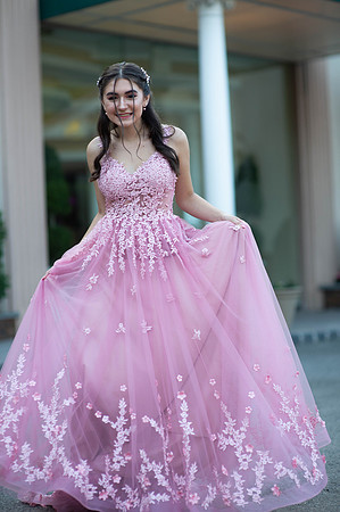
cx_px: 170
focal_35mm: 85
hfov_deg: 16.0
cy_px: 256
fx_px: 1207
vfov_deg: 23.9
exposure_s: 1/640
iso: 250
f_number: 2
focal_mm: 85
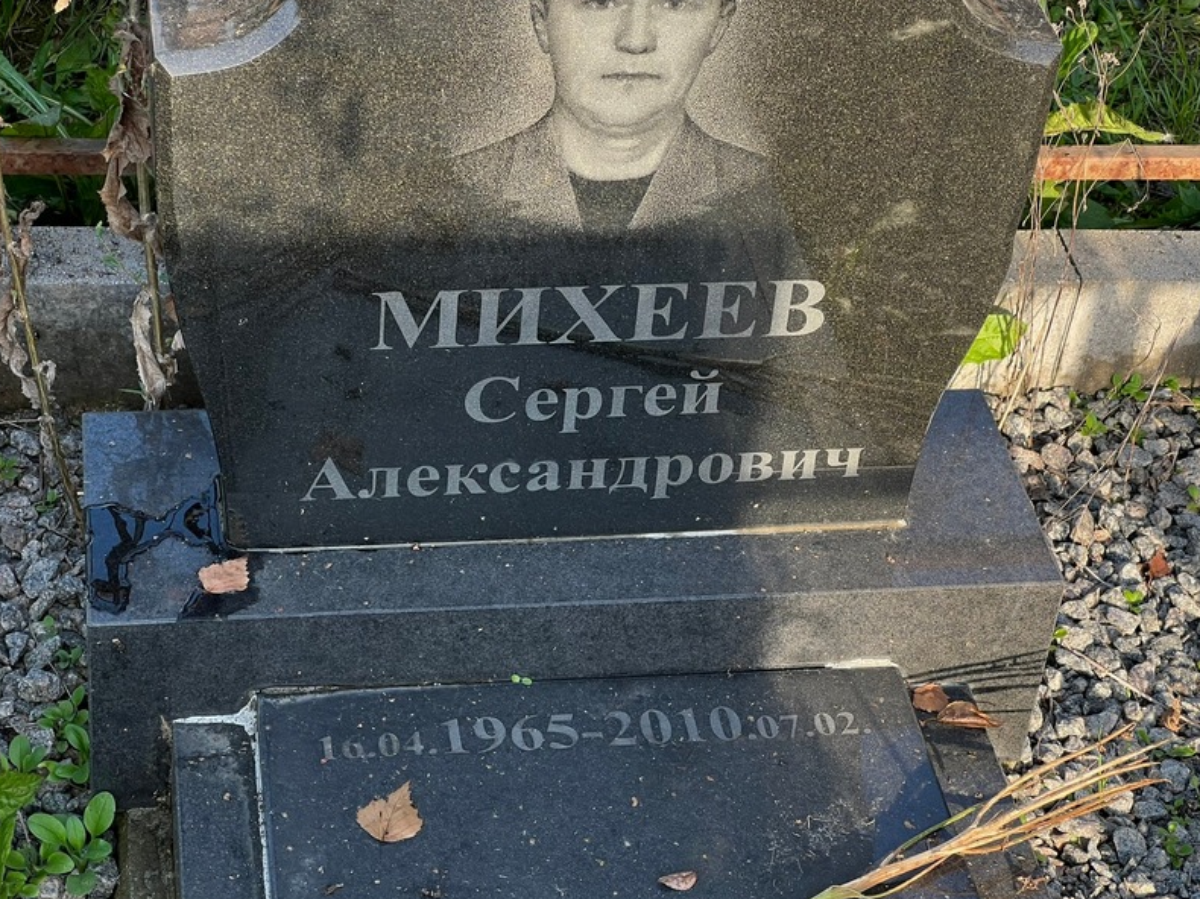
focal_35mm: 78
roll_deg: -6.3
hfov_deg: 25.0
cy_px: 454
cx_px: 600
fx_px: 2703
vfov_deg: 18.9
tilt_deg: -40.0
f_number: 2.8
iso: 32
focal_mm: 9
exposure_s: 1/131
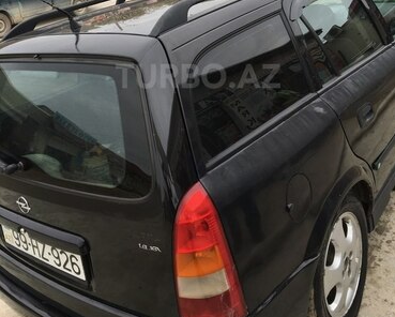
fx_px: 445
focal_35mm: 38
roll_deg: +6.7
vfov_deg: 38.1
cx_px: 198
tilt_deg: -17.5
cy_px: 76
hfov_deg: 47.9
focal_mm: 4.15
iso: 25
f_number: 2.2
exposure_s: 1/222
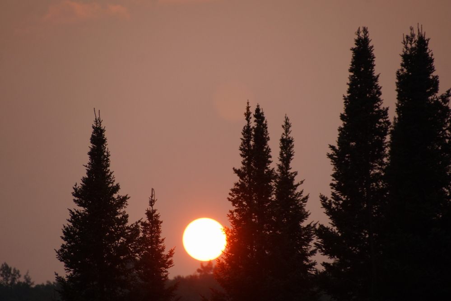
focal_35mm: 375
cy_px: 150
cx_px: 226
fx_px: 4698
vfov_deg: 3.7
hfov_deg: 5.5
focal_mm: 250
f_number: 6.3
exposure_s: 1/400
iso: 400
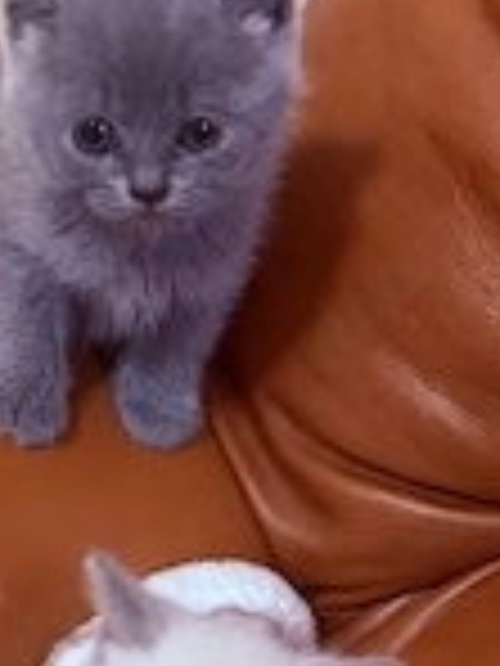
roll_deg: -14.4
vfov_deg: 28.2
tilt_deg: -32.6
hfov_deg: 22.5
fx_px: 1252
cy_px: 652
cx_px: 189
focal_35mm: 65
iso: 640
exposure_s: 1/50
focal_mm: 6.76
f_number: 1.78
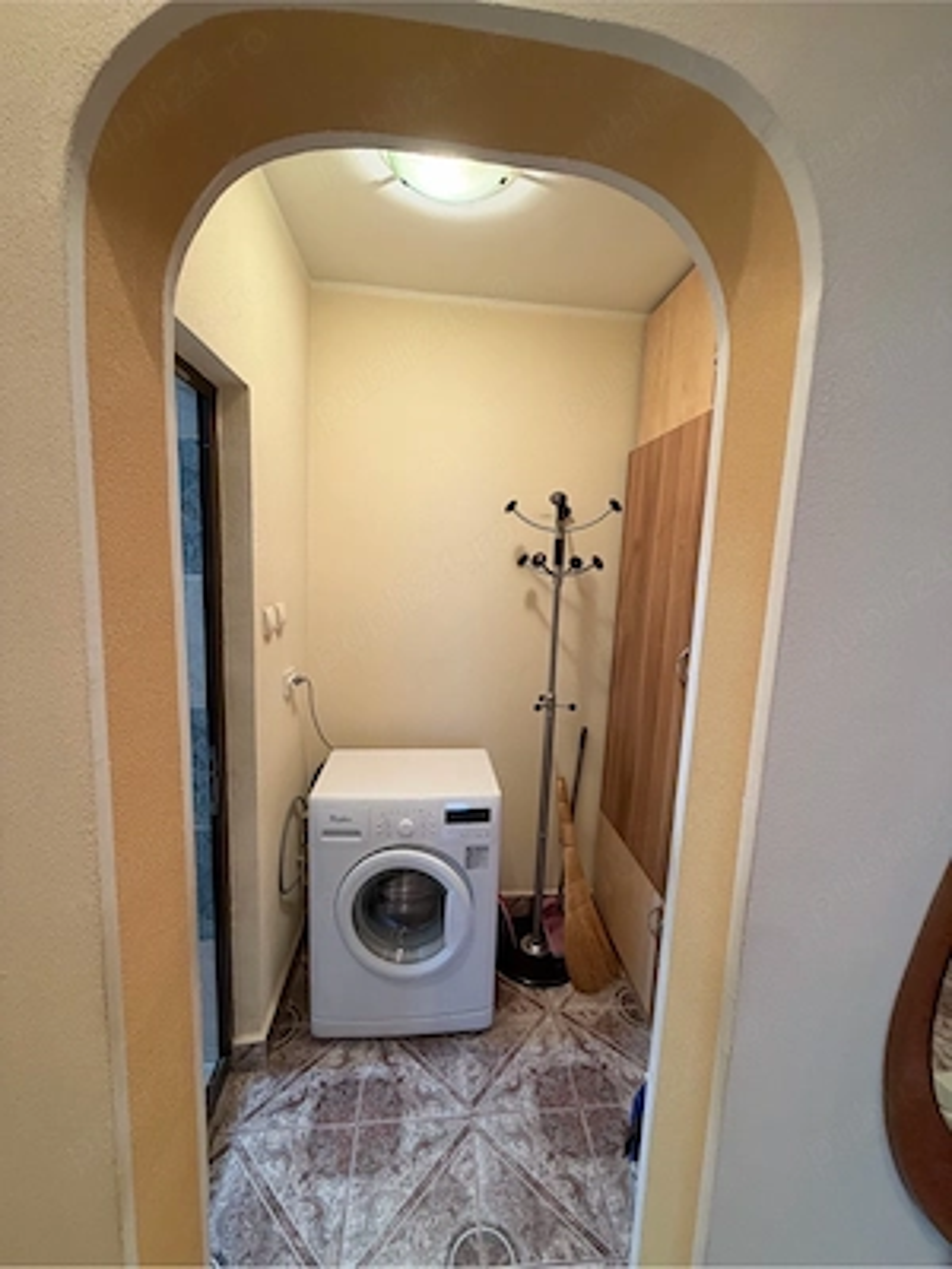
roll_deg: -2.7
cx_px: 476
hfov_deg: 85.7
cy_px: 634
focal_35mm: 14
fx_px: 513
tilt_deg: -7.2
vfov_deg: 102.1
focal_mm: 2.22
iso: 200
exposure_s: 1/50
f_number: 2.2
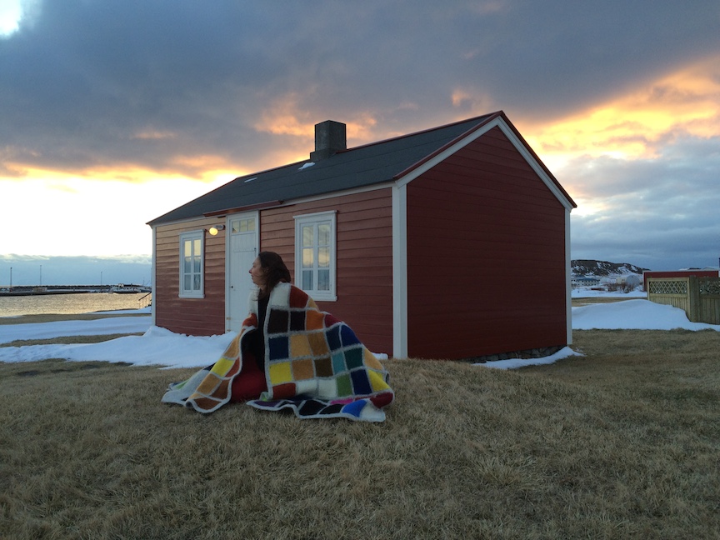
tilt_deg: +0.3
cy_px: 270
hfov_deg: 61.7
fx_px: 603
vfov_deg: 48.2
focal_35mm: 29
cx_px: 360
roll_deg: +1.1
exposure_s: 1/120
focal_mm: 4.15
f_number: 2.2
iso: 40
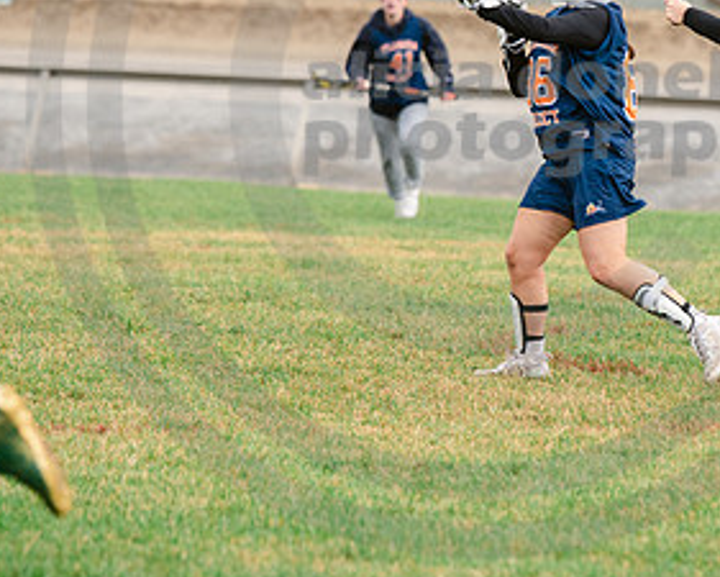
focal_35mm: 329
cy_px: 104
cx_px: 482
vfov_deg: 4.7
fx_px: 7013
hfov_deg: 5.9
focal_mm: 170
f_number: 3.5
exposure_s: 1/800
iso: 400
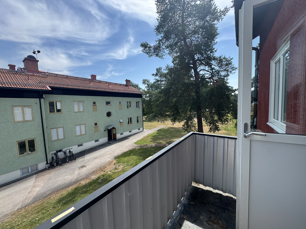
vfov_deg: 85.7
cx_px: 153
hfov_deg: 102.1
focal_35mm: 14
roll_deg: +2.4
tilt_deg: -5.1
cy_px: 114
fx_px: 124
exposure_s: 1/687
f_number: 2.2
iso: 40
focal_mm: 2.22
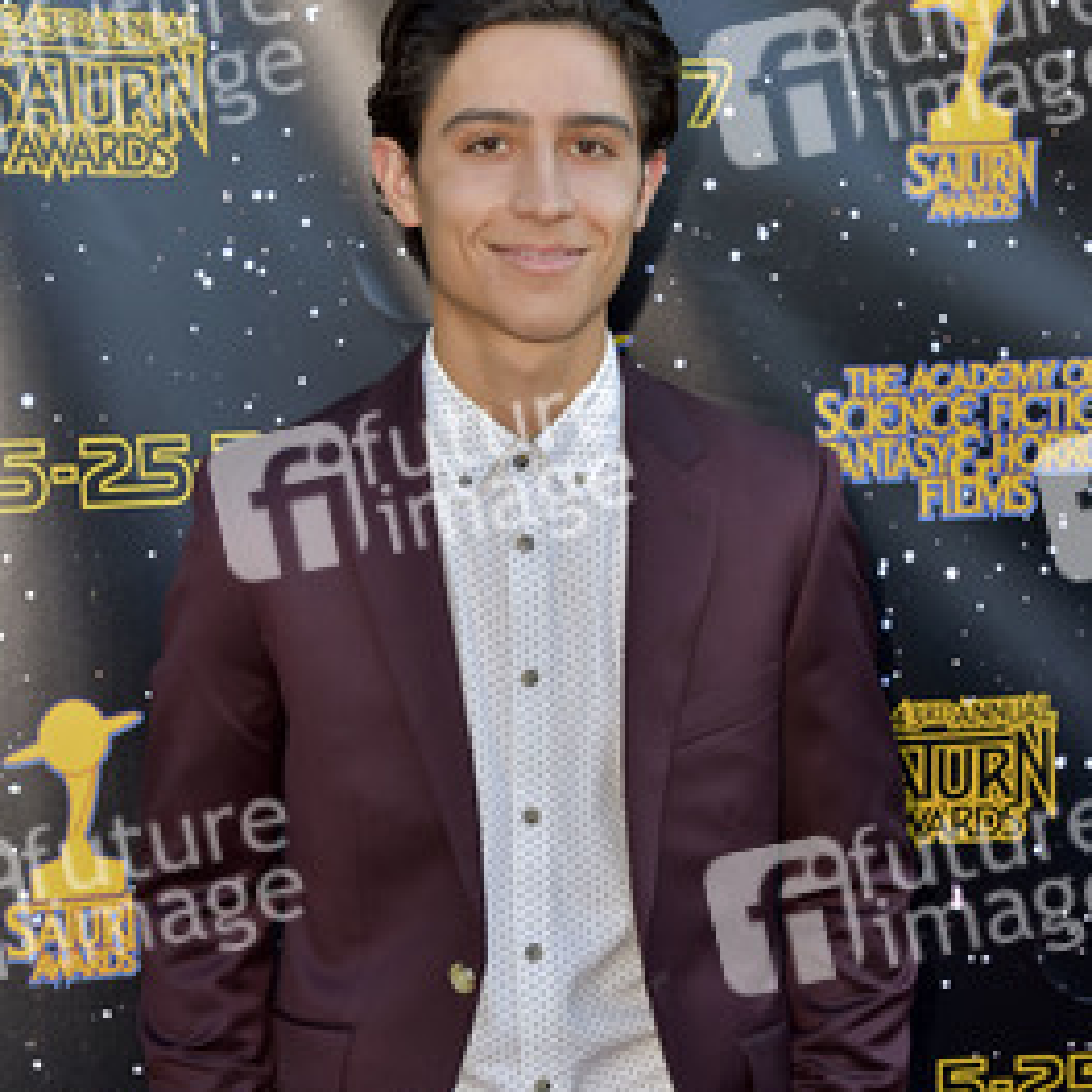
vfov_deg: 23.9
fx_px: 2570
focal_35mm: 72
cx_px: 544
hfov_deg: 24.0
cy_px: 691
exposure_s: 1/320
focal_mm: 56
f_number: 6.3
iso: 500
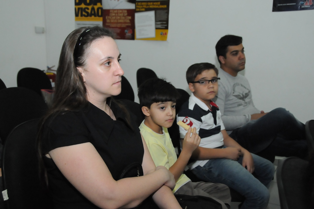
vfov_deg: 34.1
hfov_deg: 49.6
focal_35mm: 39
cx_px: 157
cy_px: 104
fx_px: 340
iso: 3200
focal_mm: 26
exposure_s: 1/250
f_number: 5
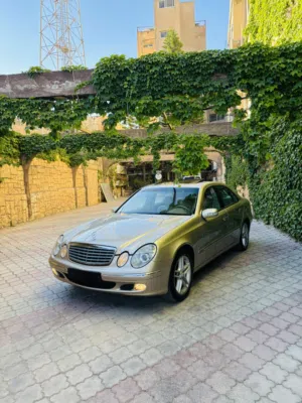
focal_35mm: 26
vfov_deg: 67.3
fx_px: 302
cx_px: 151
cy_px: 202
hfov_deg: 53.1
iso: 50
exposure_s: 1/298
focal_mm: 5.96
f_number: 1.6
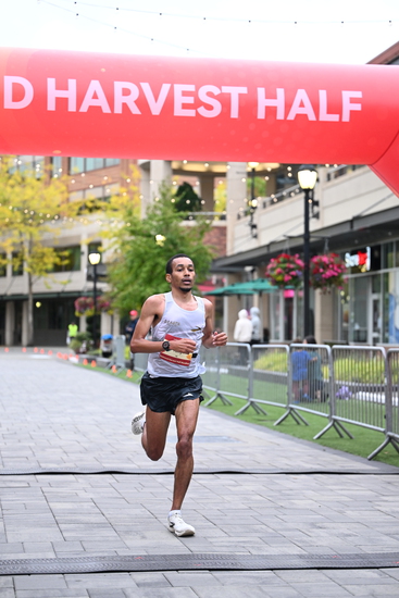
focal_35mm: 74
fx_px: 1229
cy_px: 299
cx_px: 200
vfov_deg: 27.3
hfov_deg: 18.4
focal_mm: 74
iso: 1600
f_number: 2.8
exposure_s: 1/800
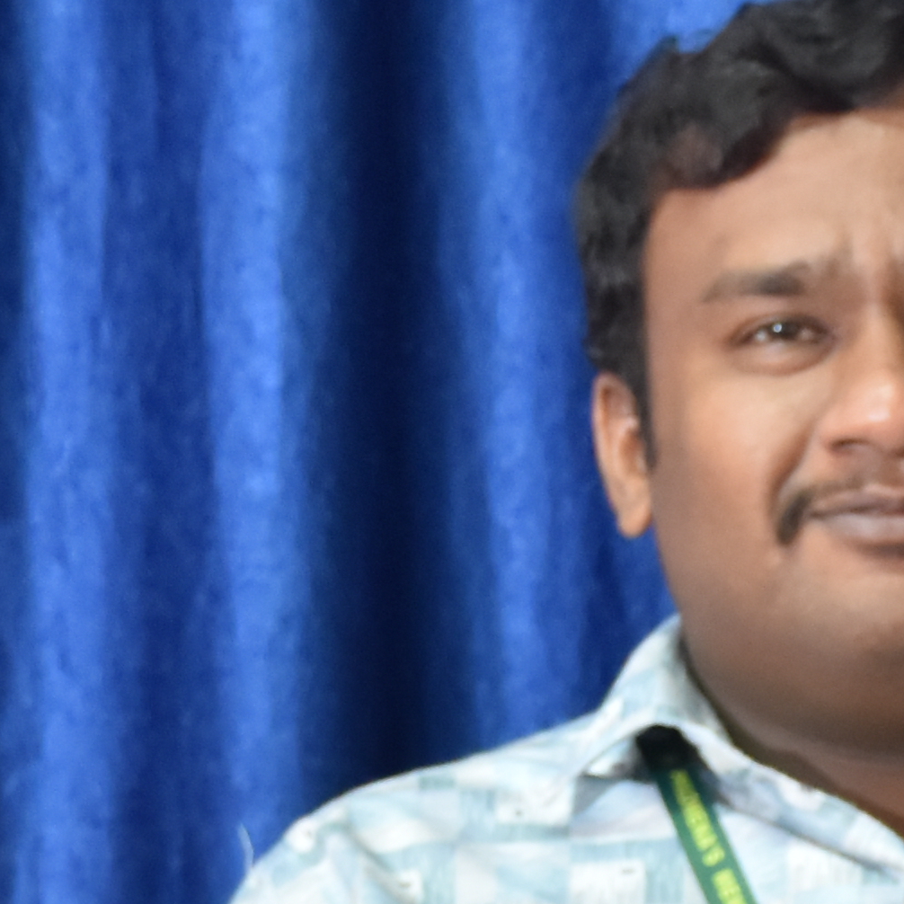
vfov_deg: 6.0
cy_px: 1365
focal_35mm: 289
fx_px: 8539
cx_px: 901
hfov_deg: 6.0
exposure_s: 1/60
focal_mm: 38
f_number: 4.2
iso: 1000
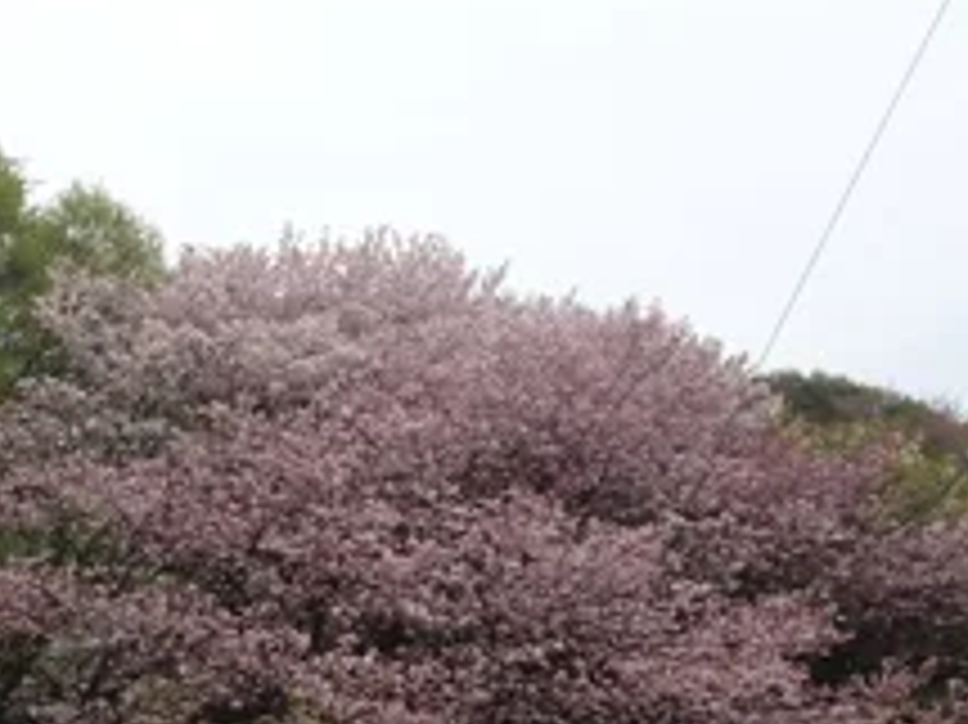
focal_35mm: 76
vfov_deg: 19.3
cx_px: 36
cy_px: 459
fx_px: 2124
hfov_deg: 24.7
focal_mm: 5.79
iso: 80
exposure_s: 1/500
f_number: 4
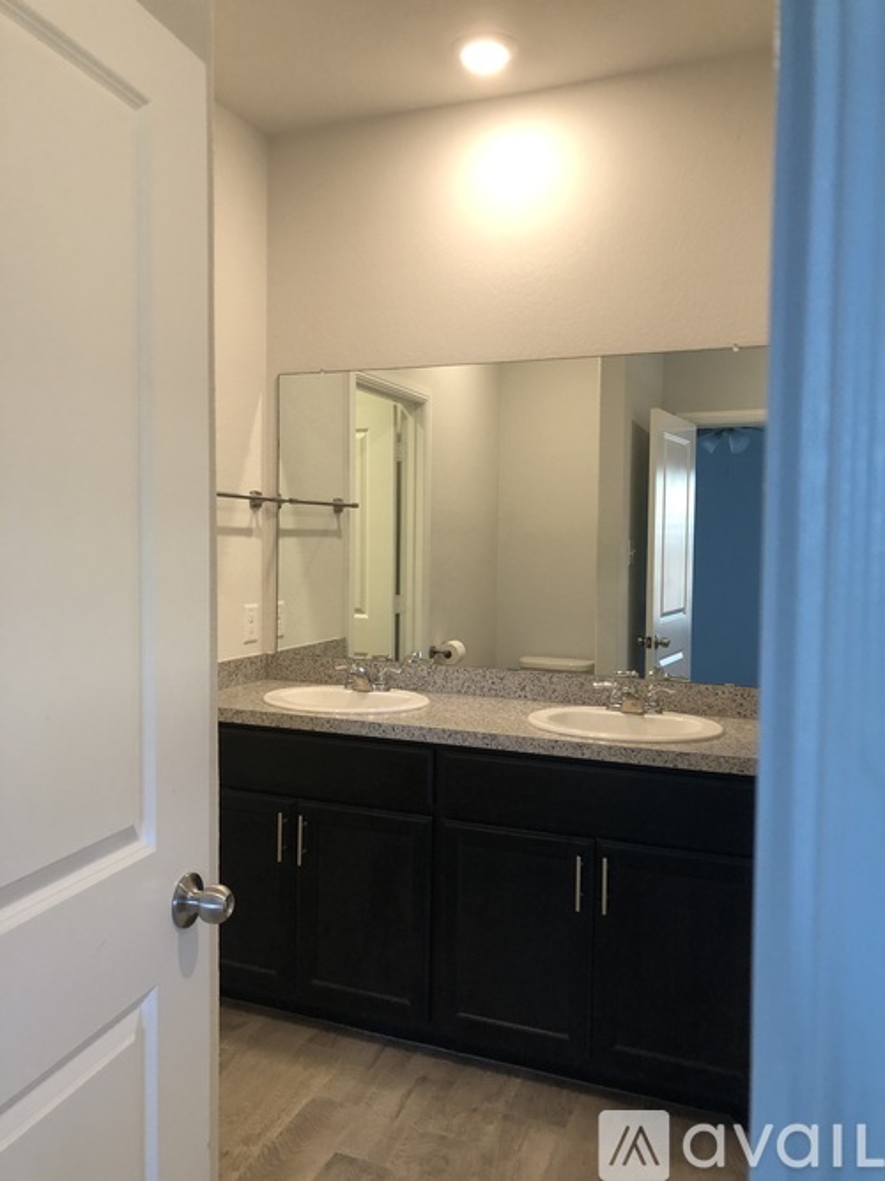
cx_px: 442
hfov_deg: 49.7
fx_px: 955
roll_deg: -1.7
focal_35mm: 28
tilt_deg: -2.9
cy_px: 590
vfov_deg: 63.5
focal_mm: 3.99
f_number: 1.8
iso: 40
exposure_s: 1/30
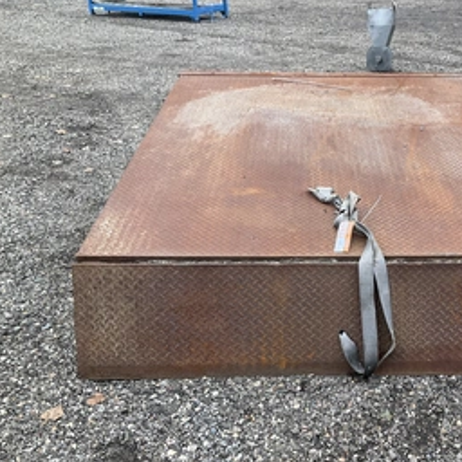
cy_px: 263
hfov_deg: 40.8
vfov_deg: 41.8
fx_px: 604
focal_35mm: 40
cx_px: 337
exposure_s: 1/318
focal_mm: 3
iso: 25
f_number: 1.8
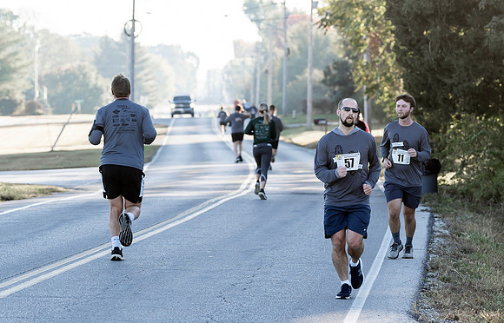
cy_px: 133
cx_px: 380
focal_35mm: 187
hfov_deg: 11.1
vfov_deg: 7.1
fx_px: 2589
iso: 100
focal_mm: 87
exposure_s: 1/400
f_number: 2.8
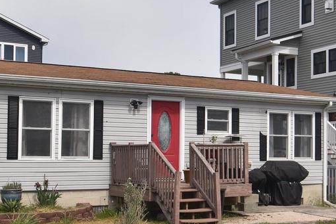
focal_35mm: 63
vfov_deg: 21.4
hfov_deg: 31.6
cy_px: 134
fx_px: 592
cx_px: 206
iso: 100
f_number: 11
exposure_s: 1/200
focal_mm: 15
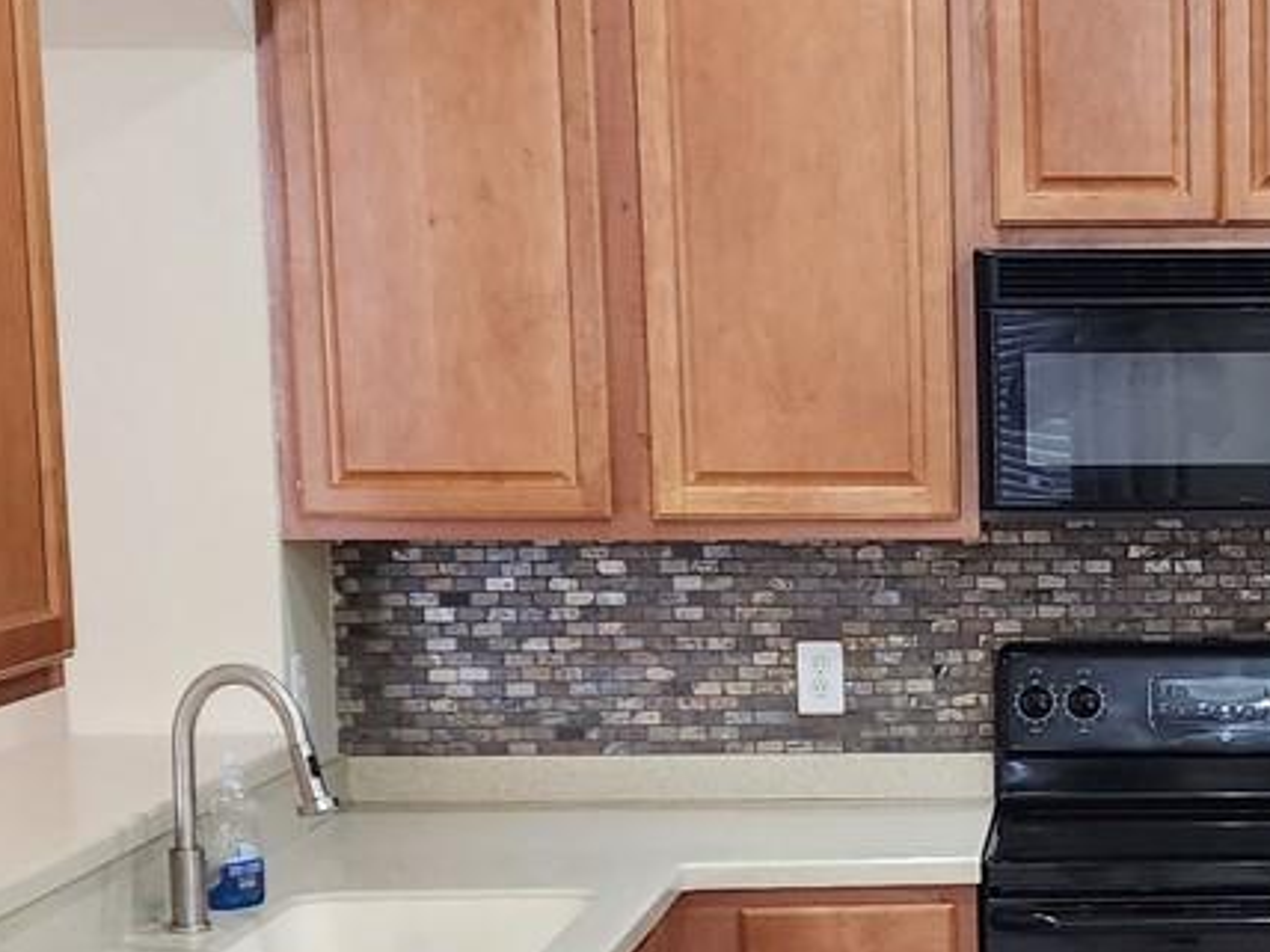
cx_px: 1264
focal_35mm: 86
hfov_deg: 21.9
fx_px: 3155
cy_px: 765
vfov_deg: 17.0
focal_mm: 6.4
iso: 320
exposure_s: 1/120
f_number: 1.8
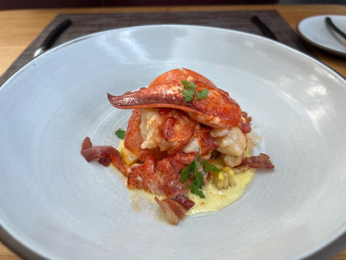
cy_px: 130
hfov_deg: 67.3
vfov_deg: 53.1
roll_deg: +1.4
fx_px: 260
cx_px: 173
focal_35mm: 26
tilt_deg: -41.3
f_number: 1.5
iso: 50
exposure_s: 1/97
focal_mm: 5.7
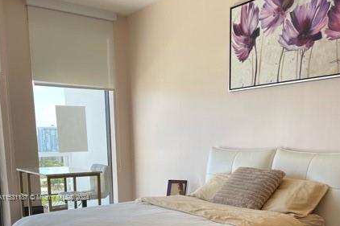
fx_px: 387
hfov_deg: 47.3
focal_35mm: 41
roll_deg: -0.2
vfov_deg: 31.3
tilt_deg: -8.7
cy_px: 198
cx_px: 190
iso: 32
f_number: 1.6
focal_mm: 5.1
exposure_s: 1/223
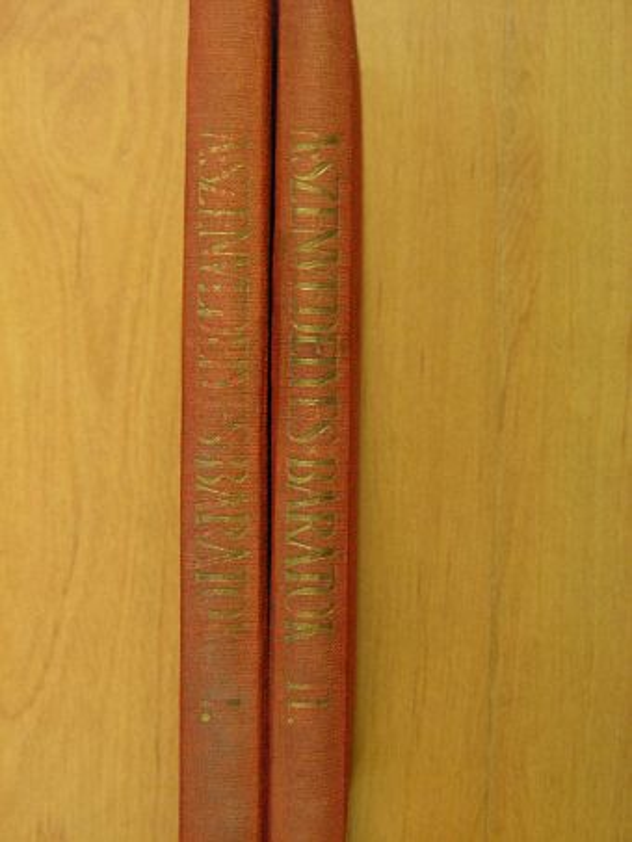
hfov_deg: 18.7
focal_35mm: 79
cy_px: 421
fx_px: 1922
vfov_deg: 24.7
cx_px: 316
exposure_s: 1/9.3
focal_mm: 13.2
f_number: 3.5
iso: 100
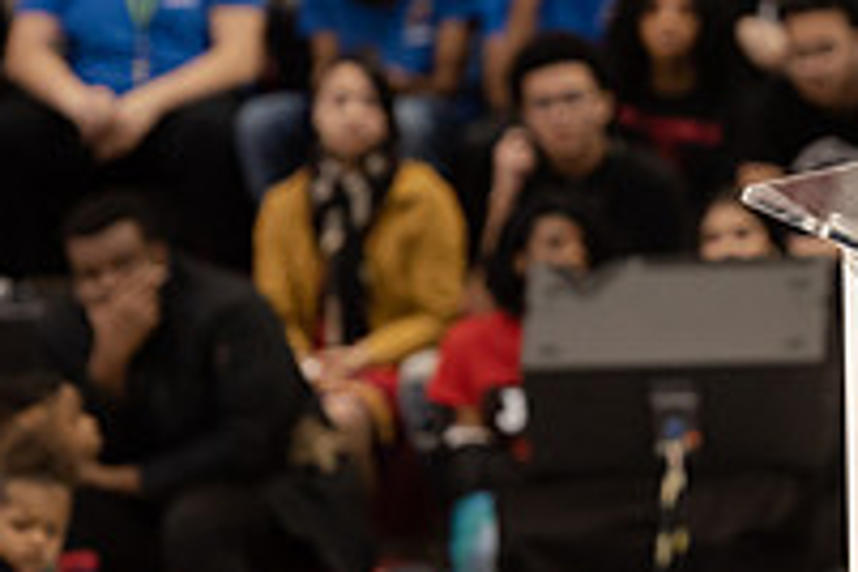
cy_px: 62
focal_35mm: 476
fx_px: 11344
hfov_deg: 4.3
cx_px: 1046
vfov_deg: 2.9
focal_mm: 165
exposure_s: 1/200
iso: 2000
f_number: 3.2
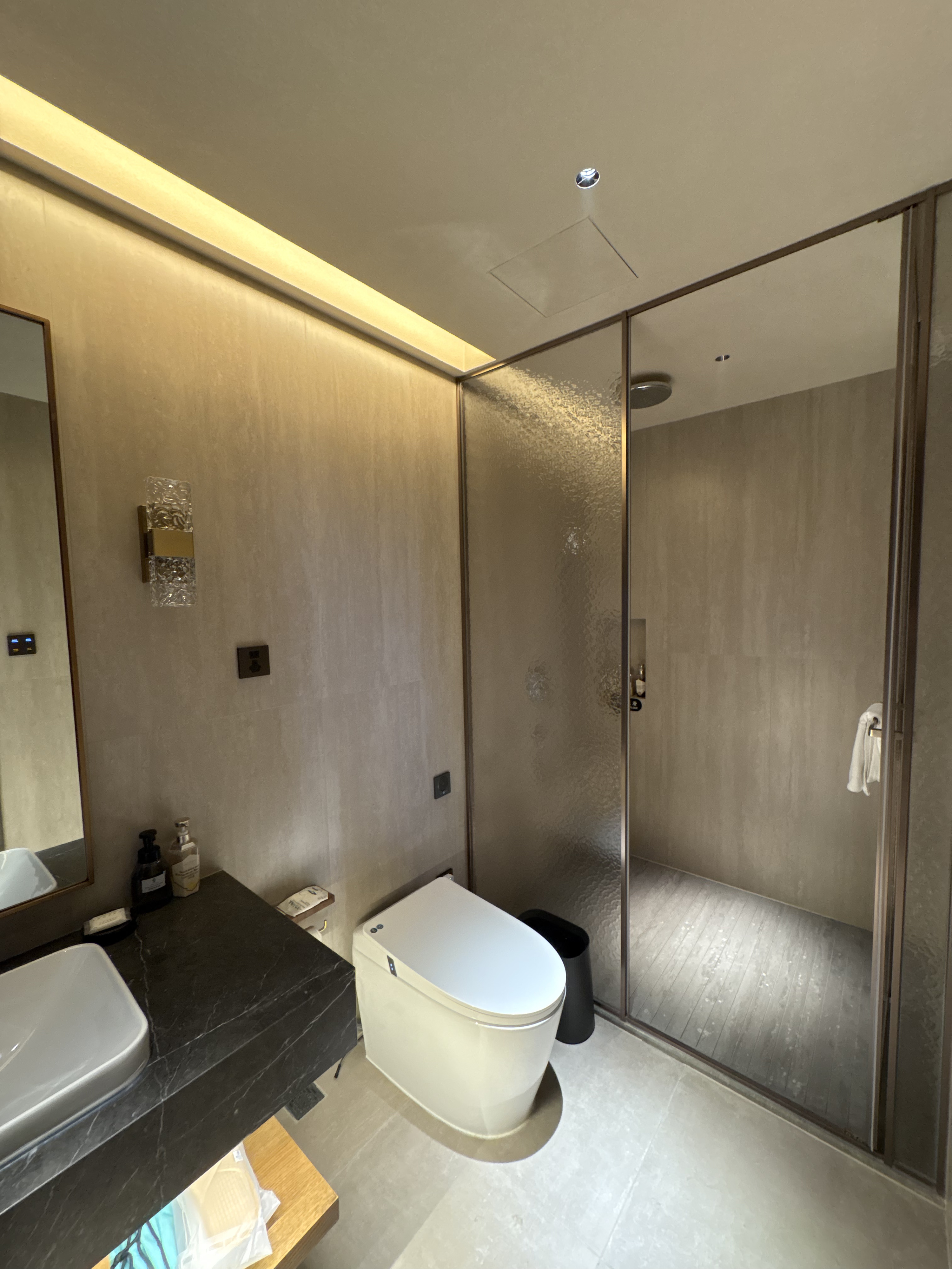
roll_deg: +1.0
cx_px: 476
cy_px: 634
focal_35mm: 14
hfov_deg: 85.7
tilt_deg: -4.2
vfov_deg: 102.1
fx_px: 513
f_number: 2.2
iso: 640
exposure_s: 1/50
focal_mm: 2.22
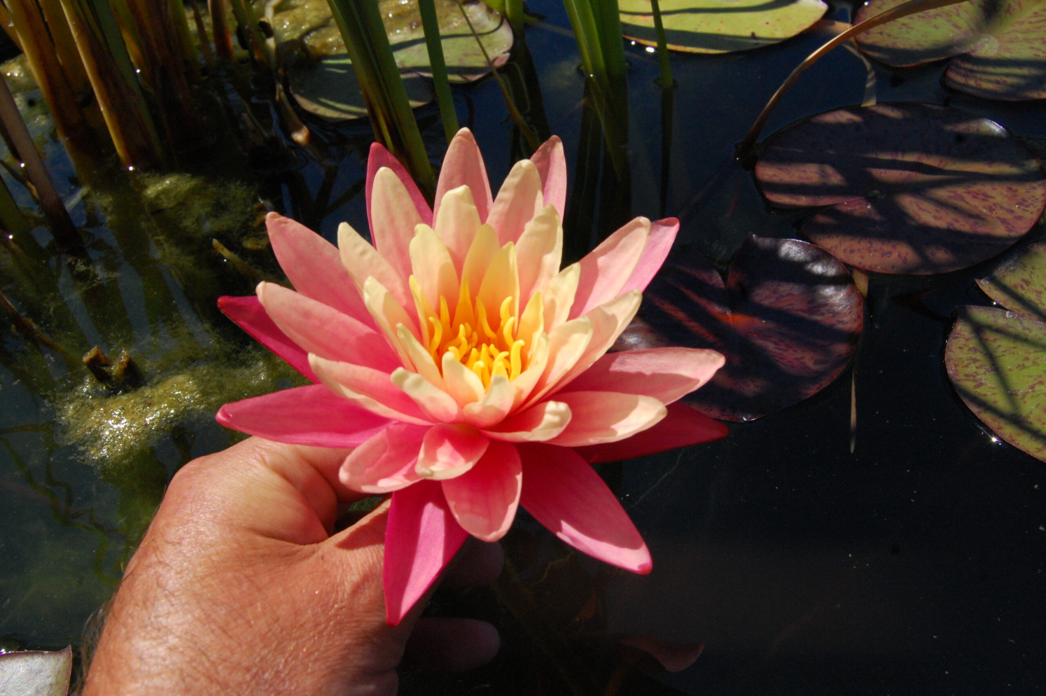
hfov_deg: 49.6
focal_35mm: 39
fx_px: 1132
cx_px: 523
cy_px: 348
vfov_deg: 34.1
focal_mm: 26
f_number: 14
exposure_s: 1/800
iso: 800
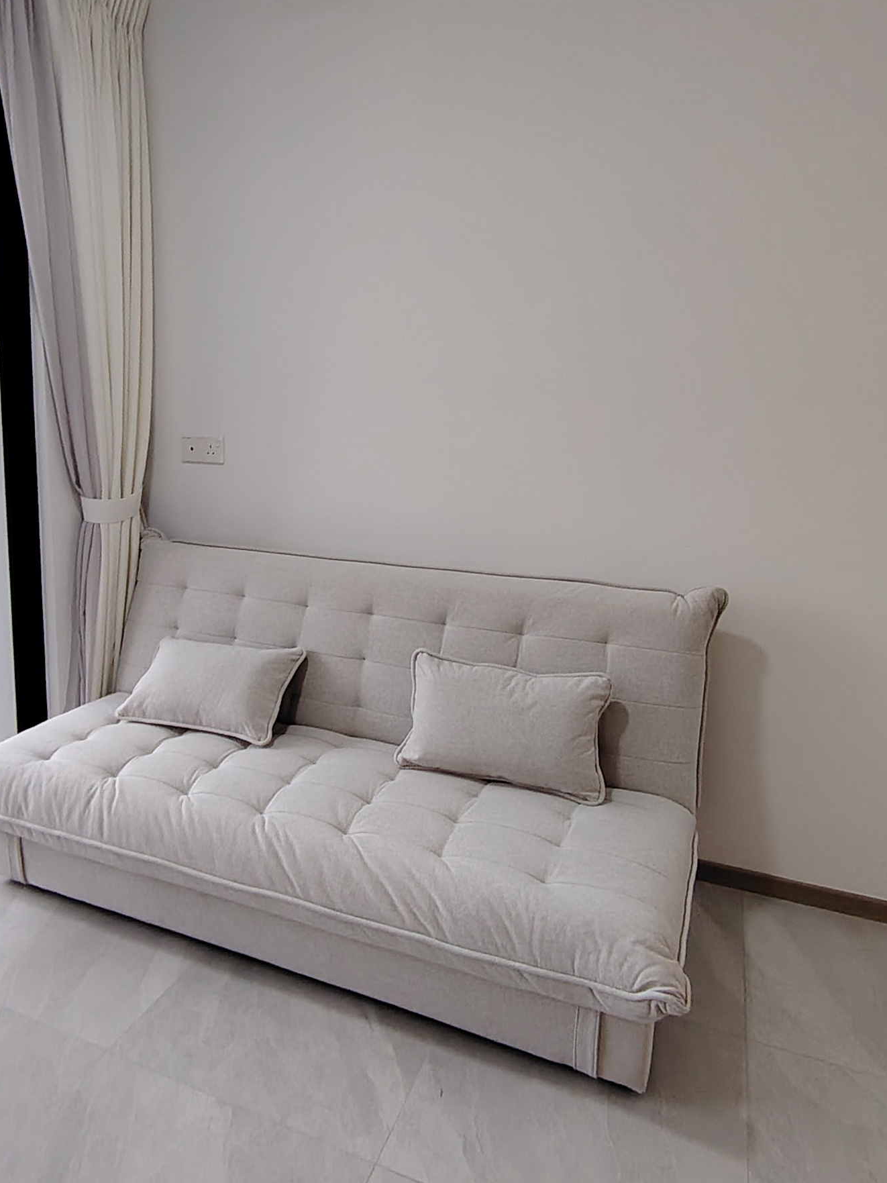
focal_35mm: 25
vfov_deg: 69.2
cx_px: 366
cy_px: 529
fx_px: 854
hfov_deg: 54.6
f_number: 2.2
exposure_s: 1/50
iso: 252
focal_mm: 1.42
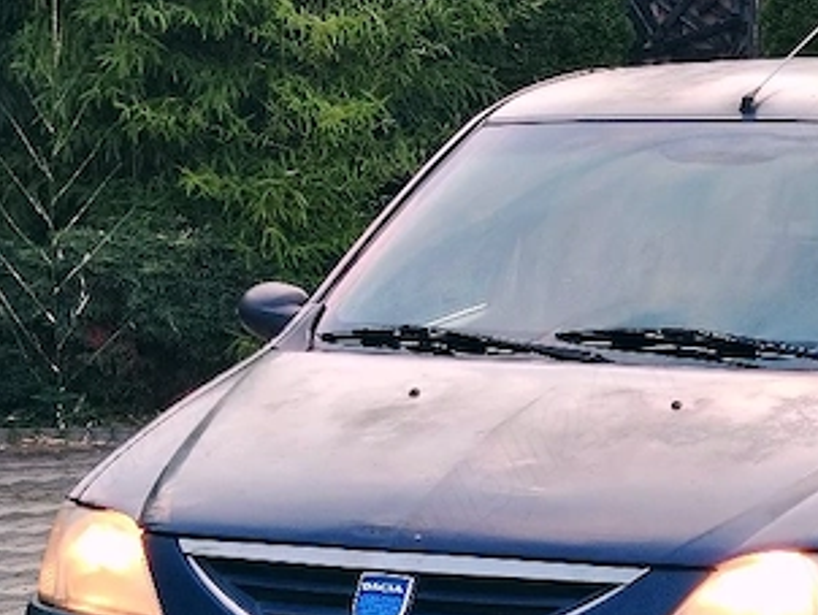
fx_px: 3335
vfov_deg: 10.5
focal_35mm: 141
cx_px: 655
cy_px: 458
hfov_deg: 13.9
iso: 100
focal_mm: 5.25
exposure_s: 1/119
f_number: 1.75
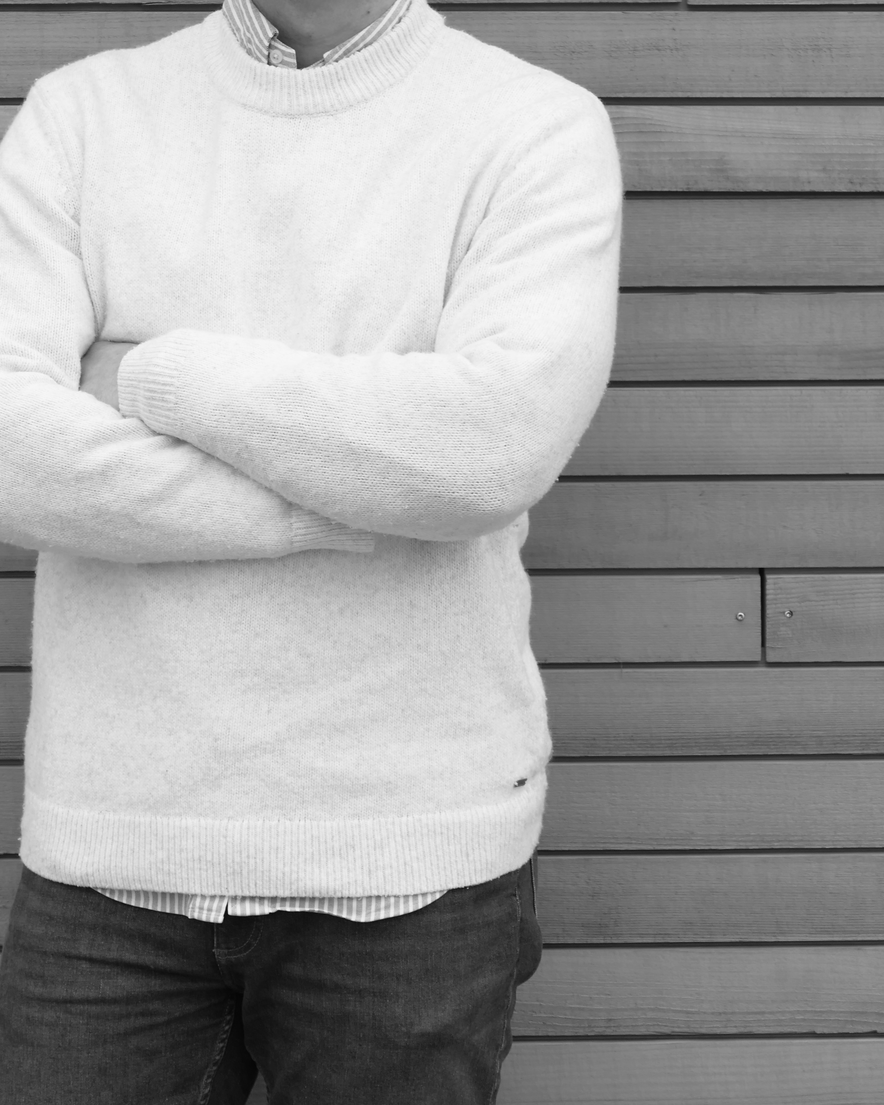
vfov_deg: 15.9
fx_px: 3958
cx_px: 331
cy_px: 398
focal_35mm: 121
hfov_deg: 12.7
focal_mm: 29.59
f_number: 3.7
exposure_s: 1/200
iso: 125
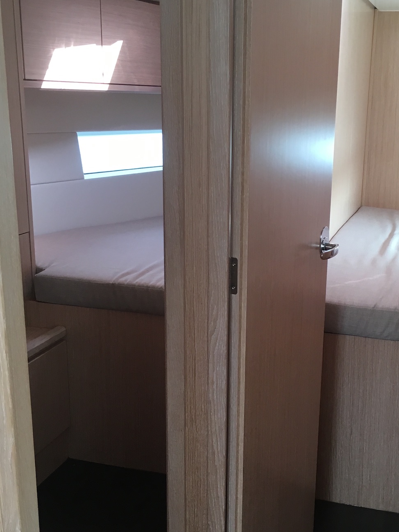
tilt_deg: -18.3
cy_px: 308
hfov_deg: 32.0
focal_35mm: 45
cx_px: 258
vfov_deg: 42.0
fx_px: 692
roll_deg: -0.1
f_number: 2.2
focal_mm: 4.15
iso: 50
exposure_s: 1/33
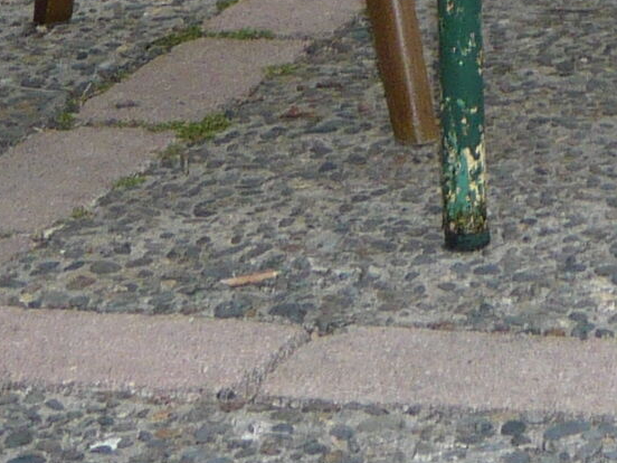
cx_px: 868
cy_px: -813
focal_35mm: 178
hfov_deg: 10.8
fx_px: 3173
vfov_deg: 7.5
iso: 100
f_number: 3
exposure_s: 1/320
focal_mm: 5.2
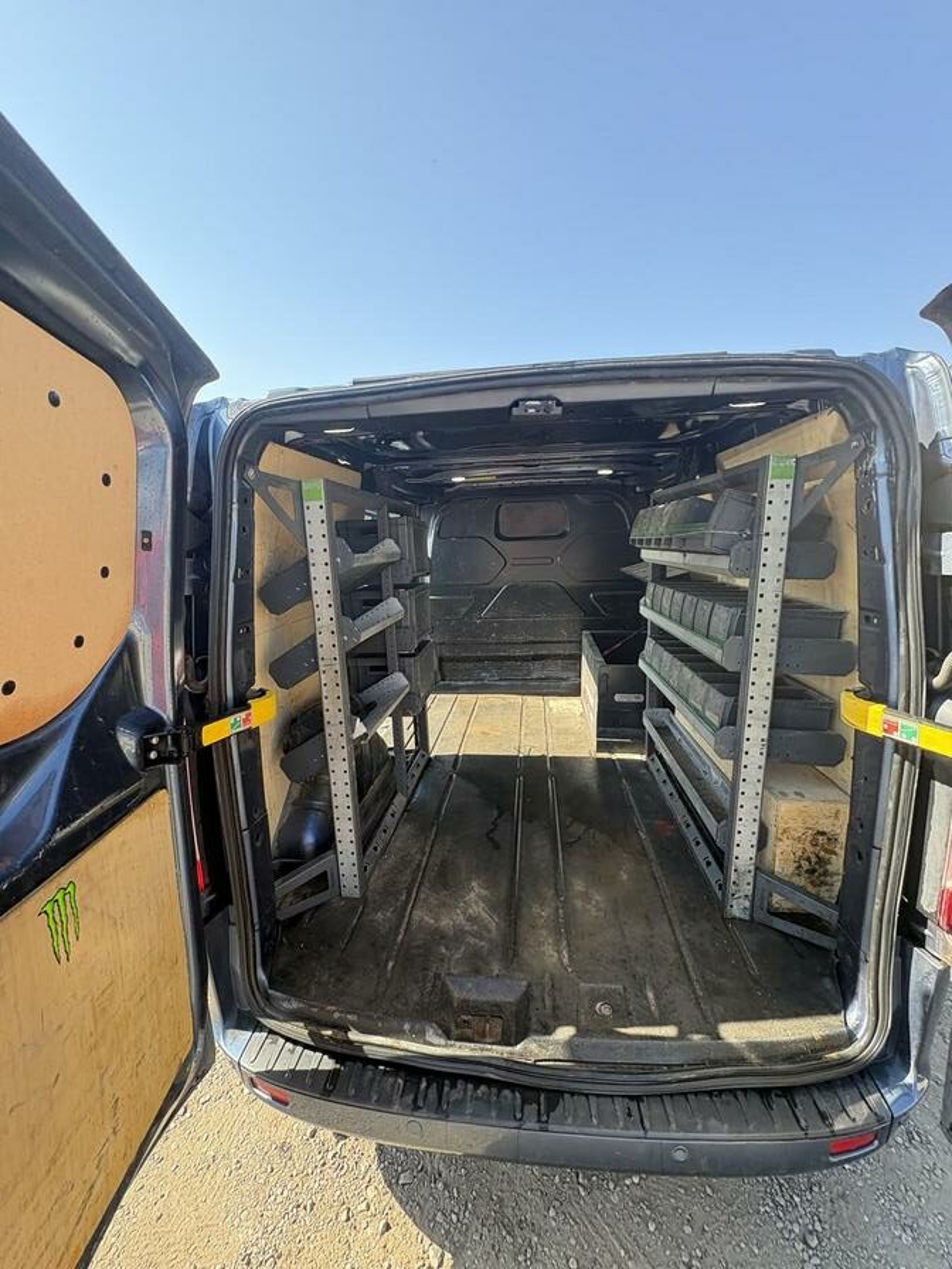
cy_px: 634
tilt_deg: -11.9
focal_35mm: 14
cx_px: 476
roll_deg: +2.2
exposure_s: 1/136
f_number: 2.2
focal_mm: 2.22
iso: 80
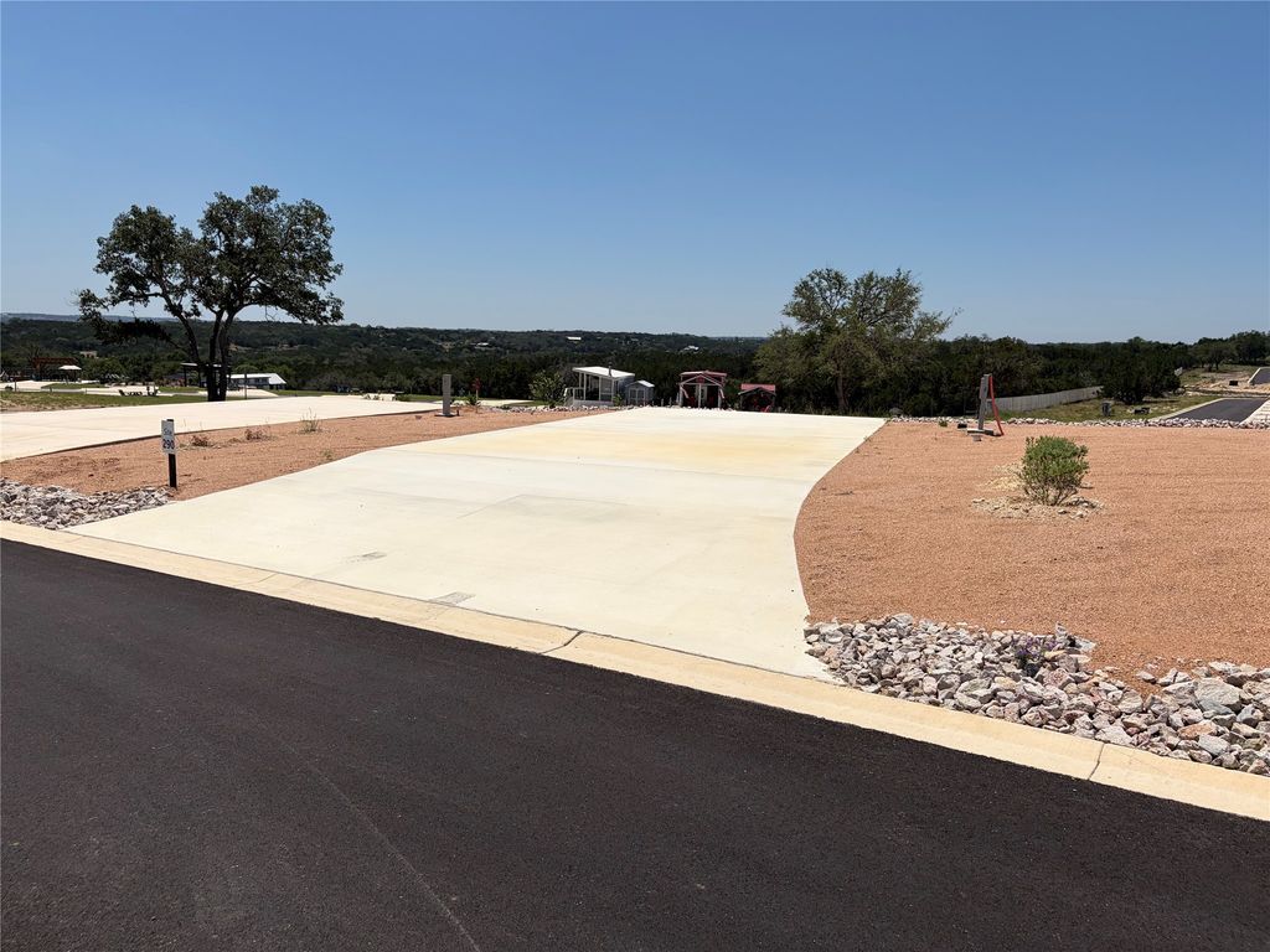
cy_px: 476
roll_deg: -1.0
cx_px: 635
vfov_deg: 53.1
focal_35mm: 26
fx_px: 954
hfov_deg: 67.3
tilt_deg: -7.4
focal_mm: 5.96
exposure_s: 1/11905
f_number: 1.6
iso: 50
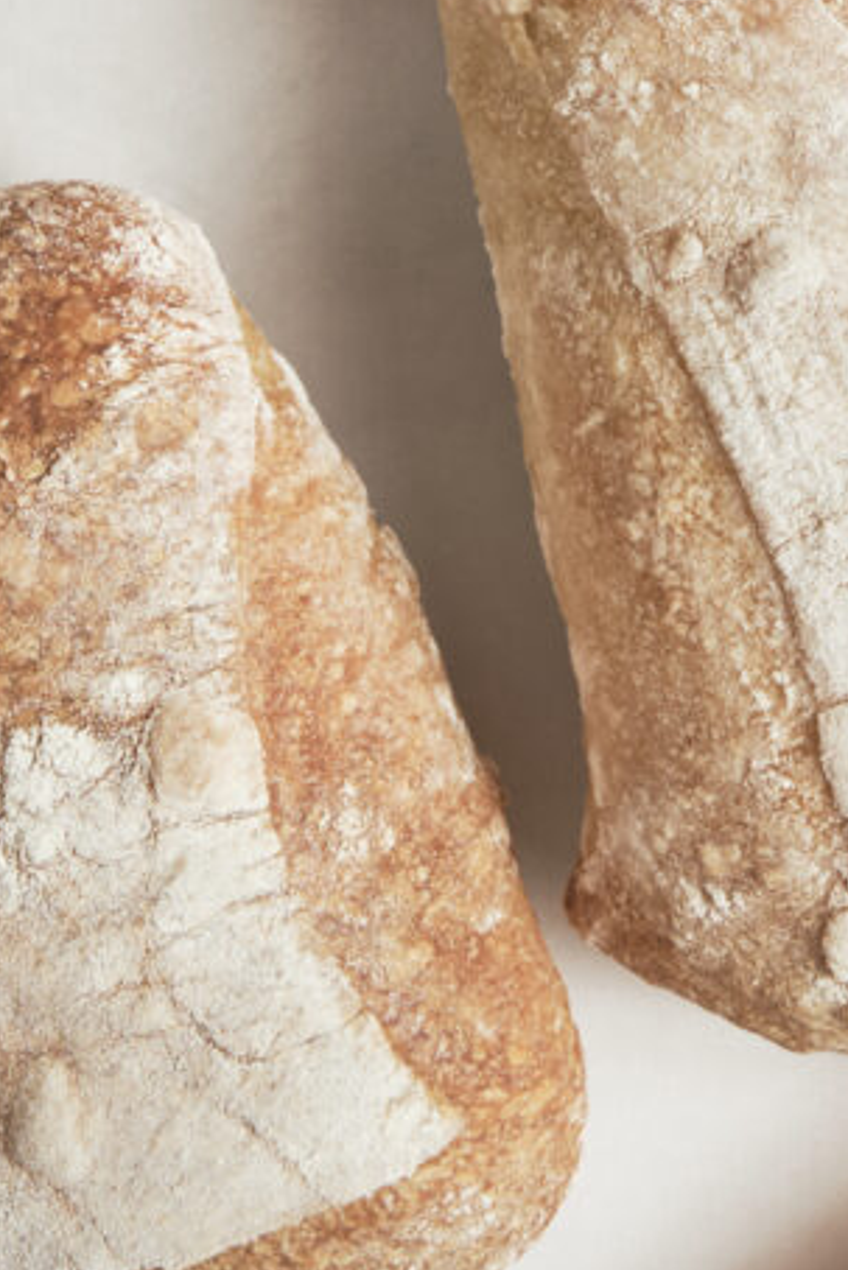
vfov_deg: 12.7
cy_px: 90
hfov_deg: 8.5
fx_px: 5649
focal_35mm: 160
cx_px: 897
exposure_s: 1/100
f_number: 9
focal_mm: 47.6
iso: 200
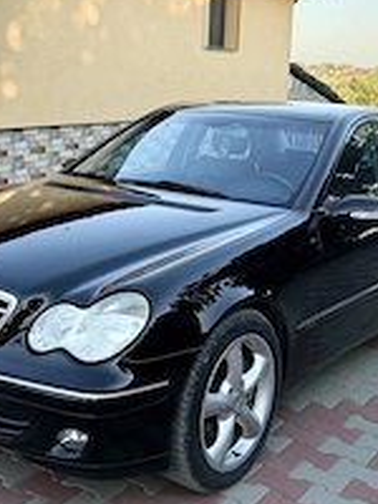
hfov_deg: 30.2
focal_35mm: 48
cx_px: 159
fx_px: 699
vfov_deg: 39.4
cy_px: 186
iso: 80
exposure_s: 1/909
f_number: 1.78
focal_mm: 6.76
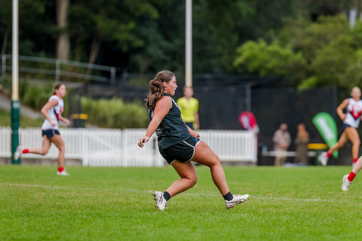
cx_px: 181
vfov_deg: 3.6
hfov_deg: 5.4
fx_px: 3859
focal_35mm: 384
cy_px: 120
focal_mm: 380
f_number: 5.6
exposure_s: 1/1250
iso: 800
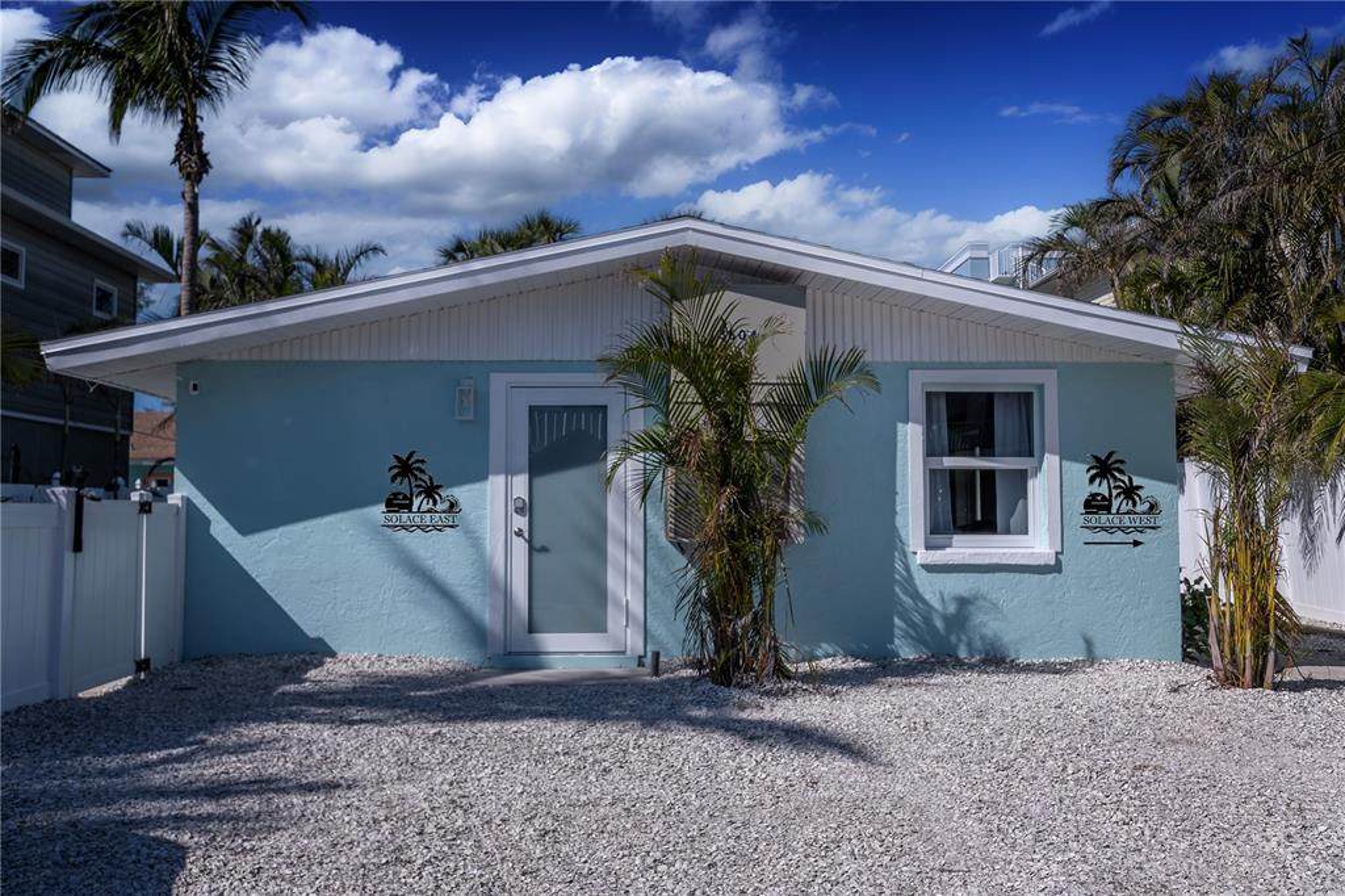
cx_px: 672
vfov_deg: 44.9
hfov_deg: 63.7
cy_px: 448
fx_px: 1083
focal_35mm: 29
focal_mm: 19
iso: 100
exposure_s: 1/1000
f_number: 8
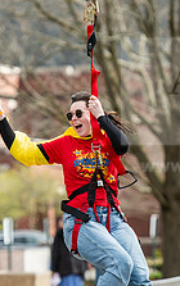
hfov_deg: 2.9
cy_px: 193
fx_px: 3521
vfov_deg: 4.7
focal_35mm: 450
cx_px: 82
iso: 200
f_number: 3.5
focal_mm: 170
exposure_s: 1/1000
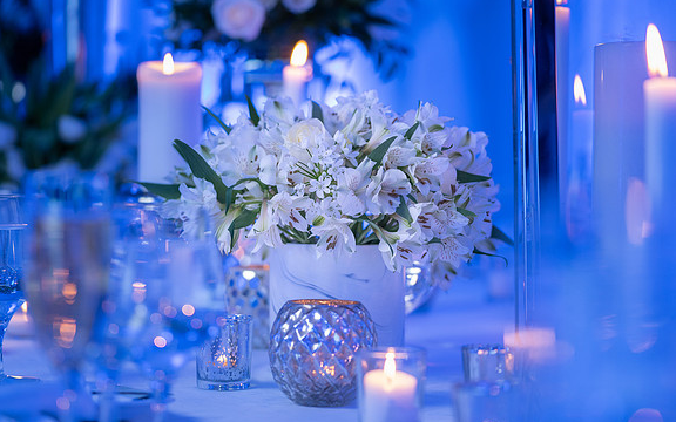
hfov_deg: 23.8
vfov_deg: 15.0
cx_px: 354
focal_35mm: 87
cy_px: 223
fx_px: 1603
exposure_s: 1/200
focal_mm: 81
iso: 1600
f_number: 2.8
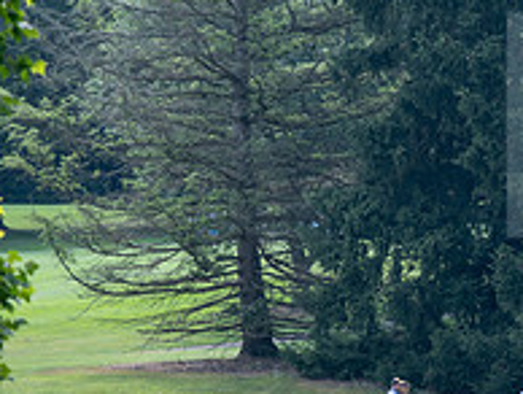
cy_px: 339
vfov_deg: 3.1
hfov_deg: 4.1
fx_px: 7382
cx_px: 426
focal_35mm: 488
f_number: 3.5
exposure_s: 1/800
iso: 250
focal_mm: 170
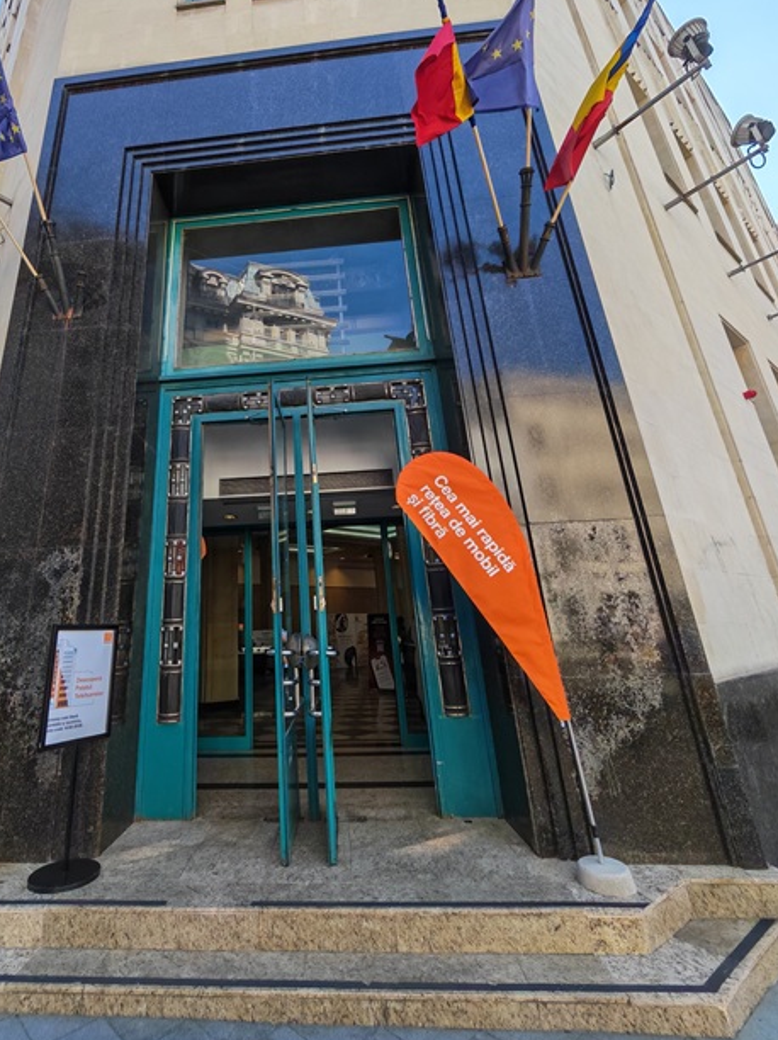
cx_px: 291
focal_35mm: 17
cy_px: 450
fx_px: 510
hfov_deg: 73.4
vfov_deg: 90.5
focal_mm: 1.82
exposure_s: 1/670
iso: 50
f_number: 2
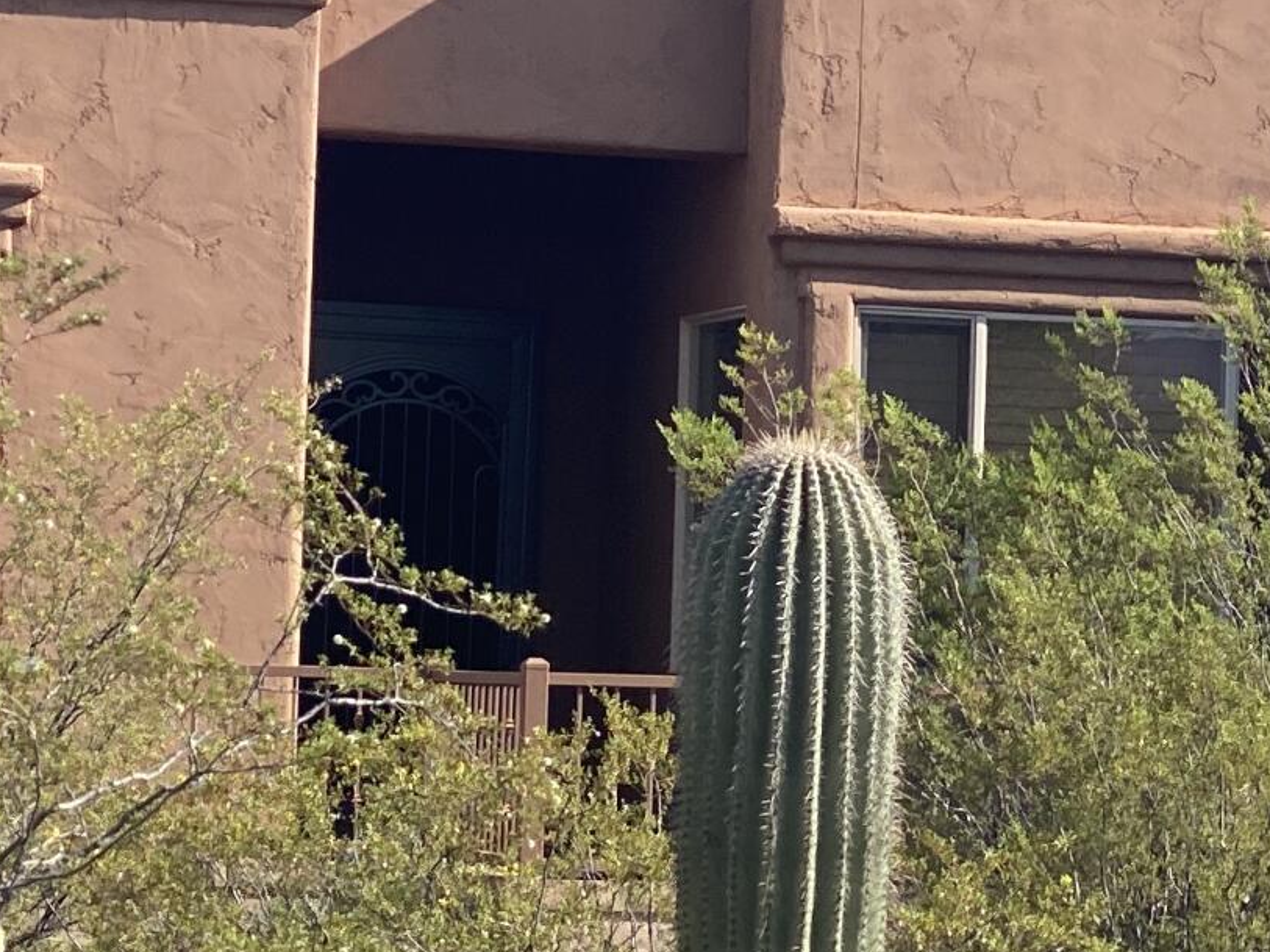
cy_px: 544
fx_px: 7041
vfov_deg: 7.7
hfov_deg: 10.2
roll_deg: -1.4
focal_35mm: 192
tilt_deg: +1.2
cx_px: 1353
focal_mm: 6
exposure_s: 1/1199
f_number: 2
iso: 20
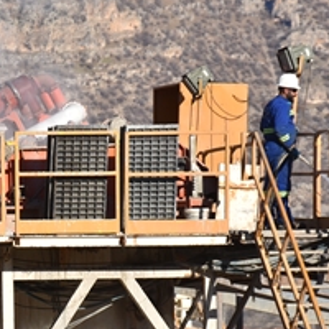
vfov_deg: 4.8
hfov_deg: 4.8
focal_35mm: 363
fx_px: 3906
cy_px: 273
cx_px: -41
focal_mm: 95
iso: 200
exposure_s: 1/1000
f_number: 8
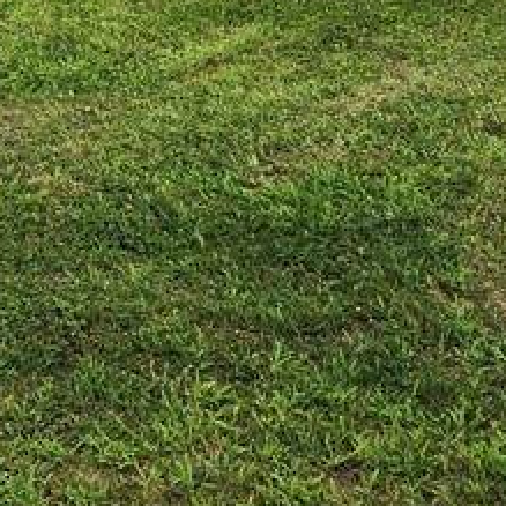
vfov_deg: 16.9
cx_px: -24
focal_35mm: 95
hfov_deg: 17.8
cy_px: -211
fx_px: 1571
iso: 20
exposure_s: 1/1429
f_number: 1.8
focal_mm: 5.4
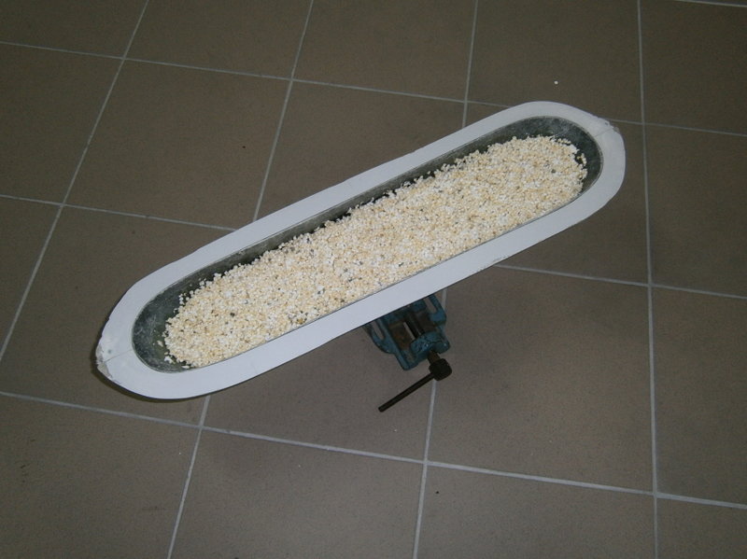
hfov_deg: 58.4
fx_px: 669
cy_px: 280
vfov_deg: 45.4
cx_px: 374
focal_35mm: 31
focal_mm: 5.5
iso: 125
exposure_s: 1/30
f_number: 2.9
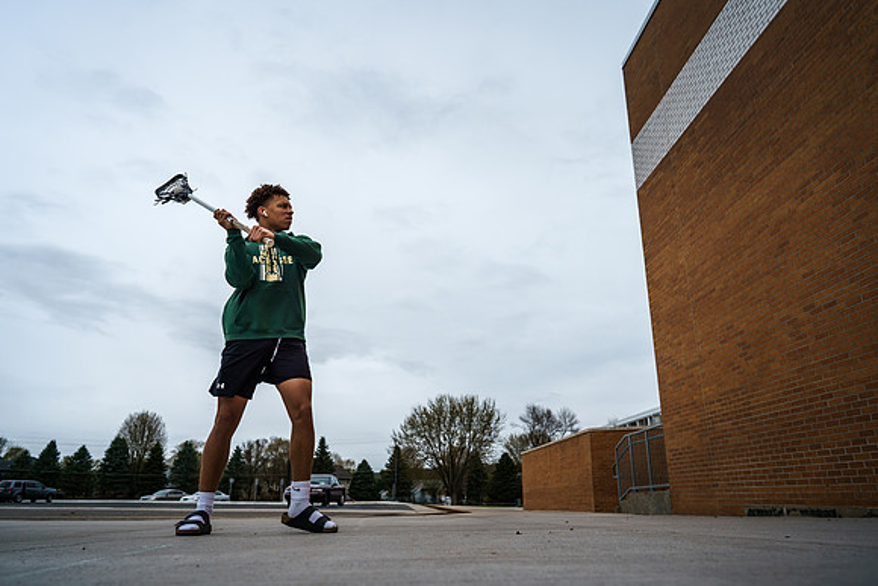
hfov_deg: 72.5
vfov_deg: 52.2
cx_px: 439
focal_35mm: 25
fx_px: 598
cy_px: 293
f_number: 3.5
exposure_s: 1/4000
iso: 200
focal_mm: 24
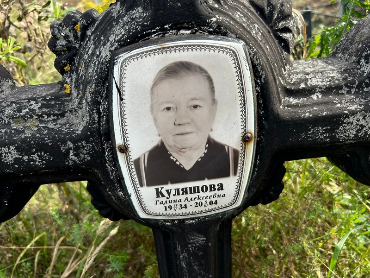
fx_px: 278
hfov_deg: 67.3
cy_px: 139
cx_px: 185
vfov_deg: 53.1
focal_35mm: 26
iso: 50
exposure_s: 1/1224
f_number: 1.5
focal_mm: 5.7
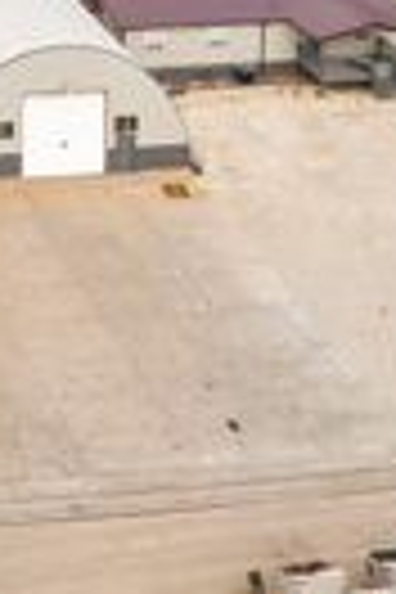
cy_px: -97
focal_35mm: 83
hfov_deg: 16.3
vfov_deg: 22.7
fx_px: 1369
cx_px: 76
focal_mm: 8.38
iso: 100
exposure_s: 1/1250
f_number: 2.8
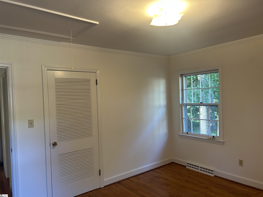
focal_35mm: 26
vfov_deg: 53.1
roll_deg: +2.9
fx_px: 198
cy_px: 98
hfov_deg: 67.3
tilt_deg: -0.5
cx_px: 132
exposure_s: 1/60
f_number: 1.5
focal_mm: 5.7
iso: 80
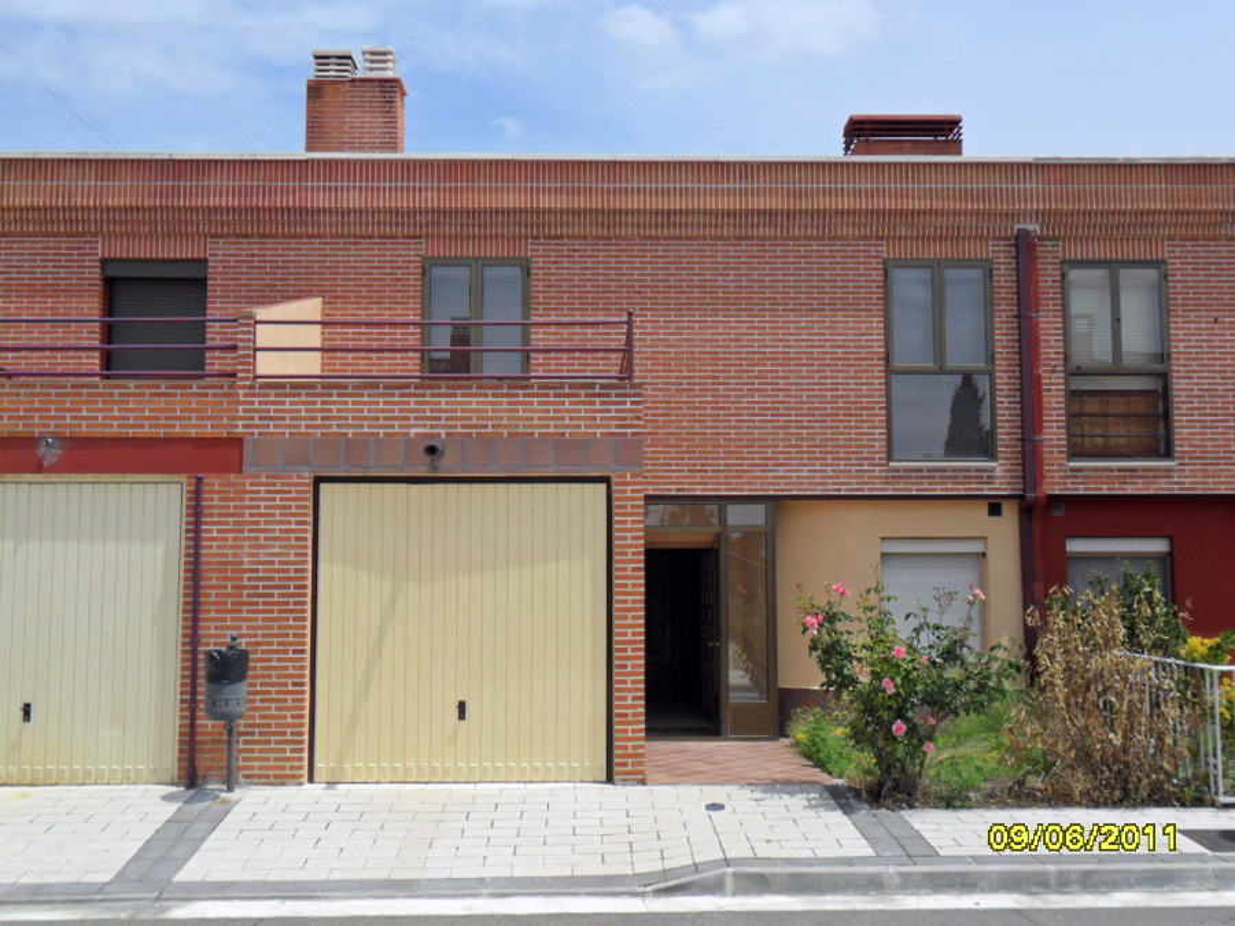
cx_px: 618
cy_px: 463
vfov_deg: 38.7
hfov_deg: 50.1
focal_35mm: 37
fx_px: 1320
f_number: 10.1
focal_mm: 6.6
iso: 100
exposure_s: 1/180
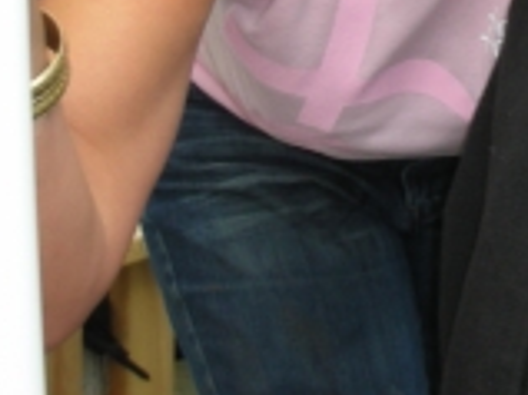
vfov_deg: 10.9
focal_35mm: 132
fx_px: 2012
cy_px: -123
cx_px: 574
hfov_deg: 14.6
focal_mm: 5.8
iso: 50
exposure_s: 1/30.1
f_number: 3
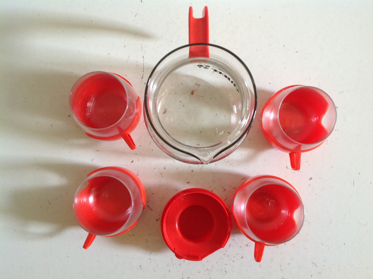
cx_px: 186
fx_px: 377
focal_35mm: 35
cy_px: 140
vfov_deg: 40.6
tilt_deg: -85.5
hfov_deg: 52.7
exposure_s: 1/15
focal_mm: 4.28
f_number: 2.4
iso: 160
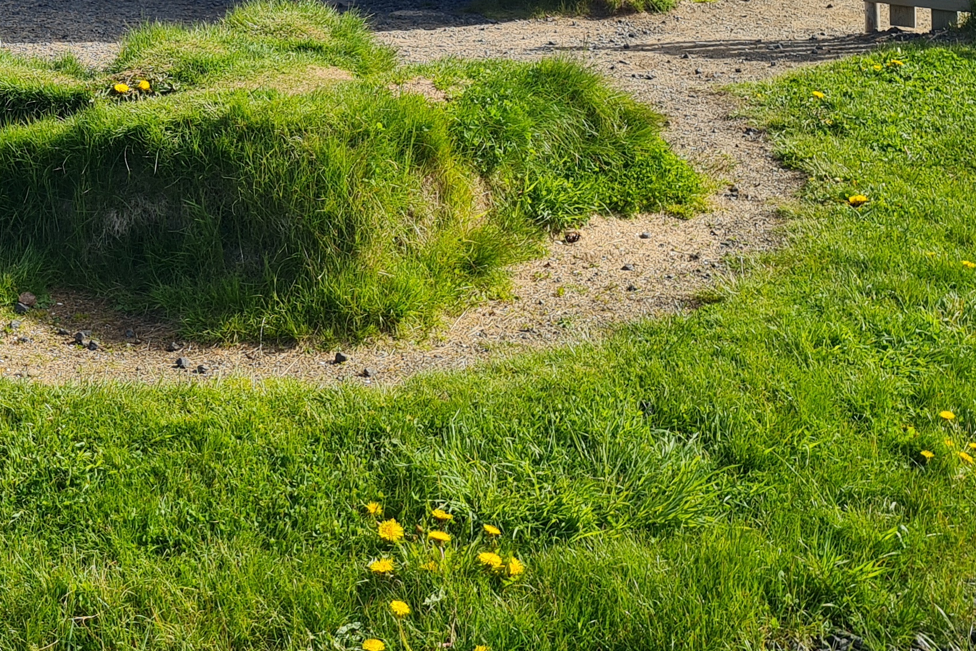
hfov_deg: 30.1
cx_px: 180
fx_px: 1762
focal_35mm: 65
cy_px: -213
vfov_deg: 19.2
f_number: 1.8
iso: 50
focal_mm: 5.4
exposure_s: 1/1953
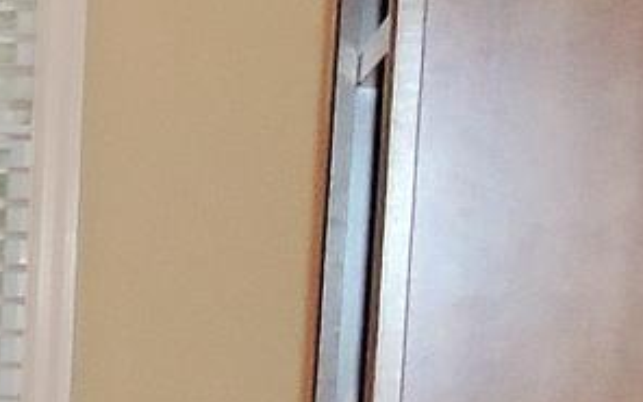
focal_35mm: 176
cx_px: -1460
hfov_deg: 9.0
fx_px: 3084
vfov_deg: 7.4
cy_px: 480
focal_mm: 4.3
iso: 250
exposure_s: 1/40
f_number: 3.3
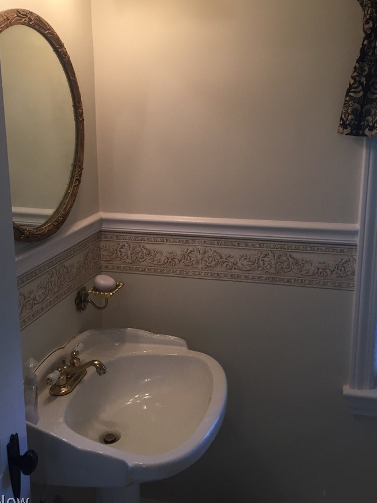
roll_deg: -0.4
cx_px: 171
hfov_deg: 41.8
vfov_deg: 53.8
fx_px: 494
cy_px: 220
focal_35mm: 34
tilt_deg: -10.9
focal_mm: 4.15
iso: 40
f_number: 2.2
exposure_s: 1/30
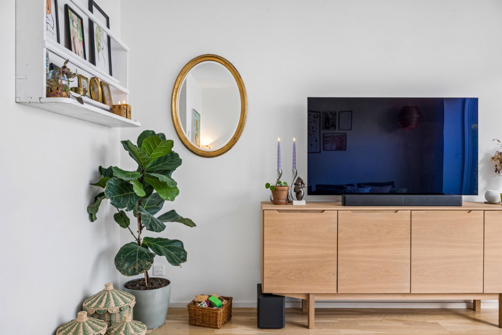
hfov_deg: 61.1
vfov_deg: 42.9
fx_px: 425
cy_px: 168
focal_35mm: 30
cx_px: 251
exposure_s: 1/6
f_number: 11
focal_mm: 30.5
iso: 160
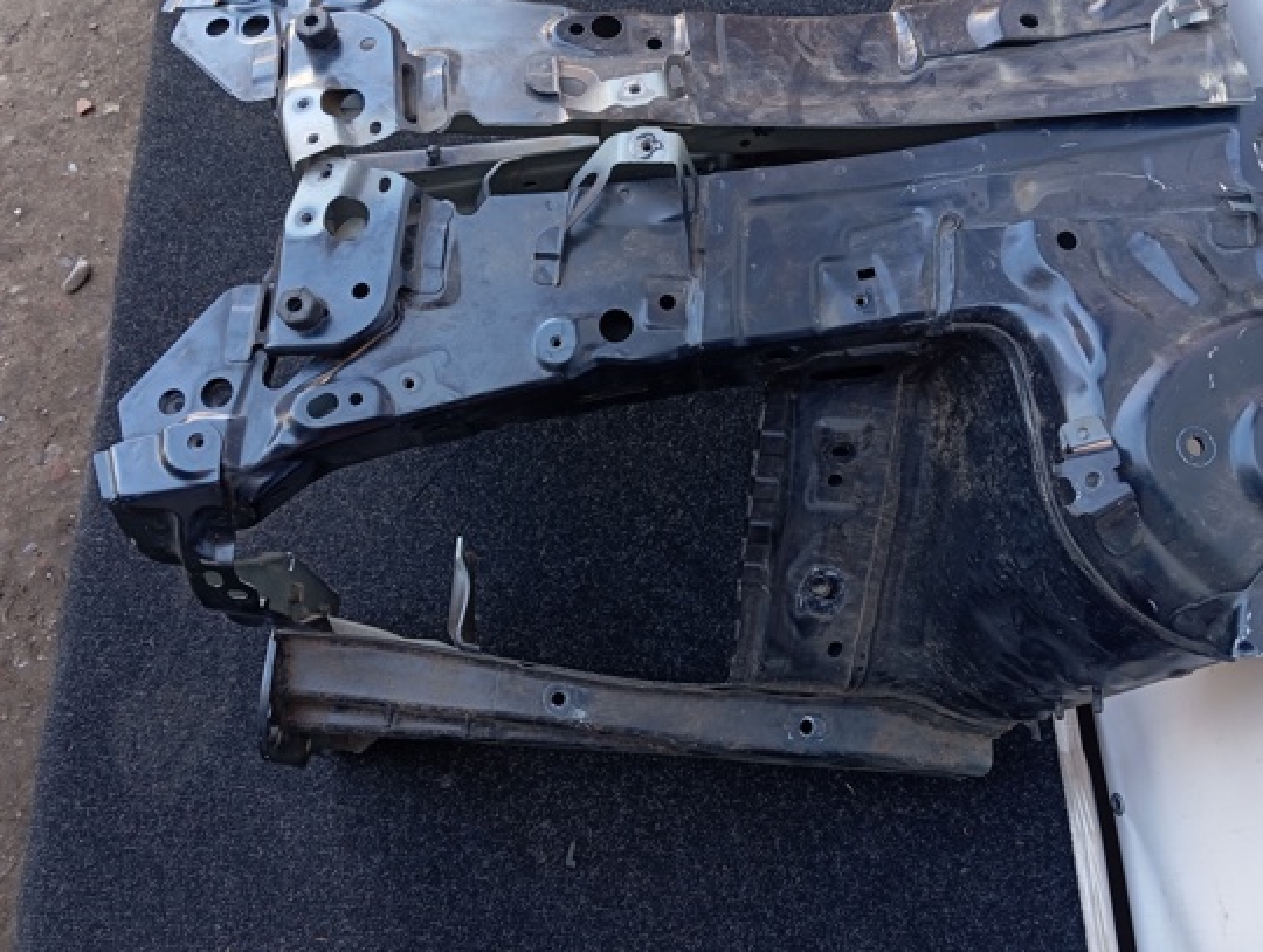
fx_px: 1206
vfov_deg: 43.1
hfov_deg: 55.2
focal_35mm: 33
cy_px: 454
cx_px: 672
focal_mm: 4.22
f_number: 1.8
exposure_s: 1/50
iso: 107
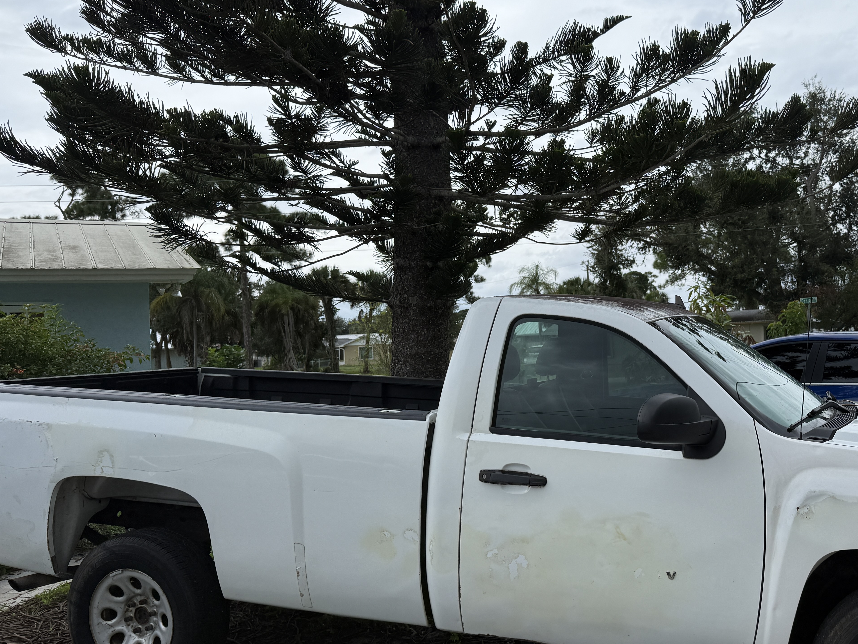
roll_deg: +2.9
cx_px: 592
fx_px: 892
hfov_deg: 50.2
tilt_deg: +0.2
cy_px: 315
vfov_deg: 39.7
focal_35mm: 36
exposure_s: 1/4167
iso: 80
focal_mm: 6.76
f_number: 1.78
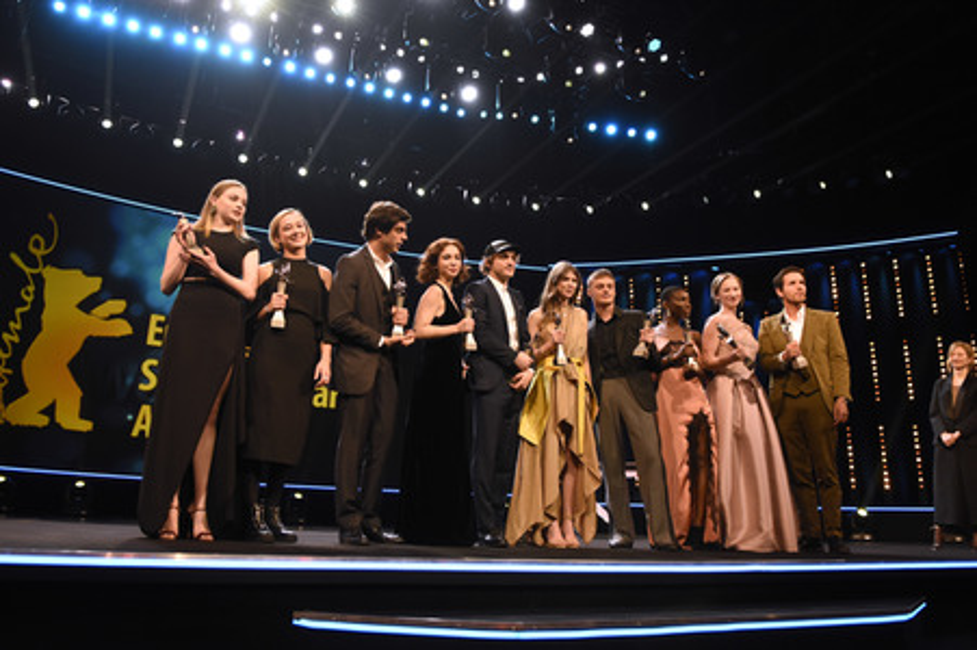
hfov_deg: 70.5
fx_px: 692
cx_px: 488
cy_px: 325
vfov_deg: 50.3
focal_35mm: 26
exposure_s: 1/200
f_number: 3.2
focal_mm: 17
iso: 1600
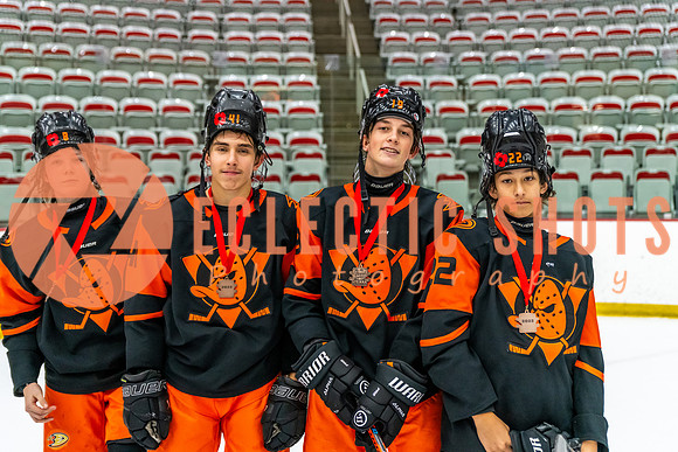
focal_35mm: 46
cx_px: 339
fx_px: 866
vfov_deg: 29.3
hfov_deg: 42.7
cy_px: 226
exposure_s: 1/640
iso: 4000
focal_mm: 46
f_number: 2.8
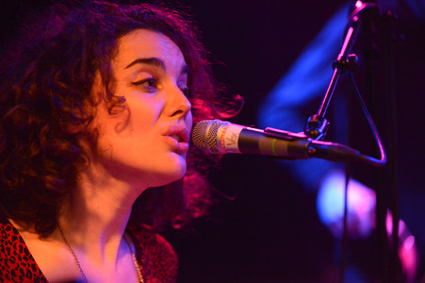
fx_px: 1416
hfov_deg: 17.1
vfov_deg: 11.4
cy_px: 142
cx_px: 212
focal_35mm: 120
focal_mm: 120
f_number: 2.8
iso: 8063
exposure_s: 1/200
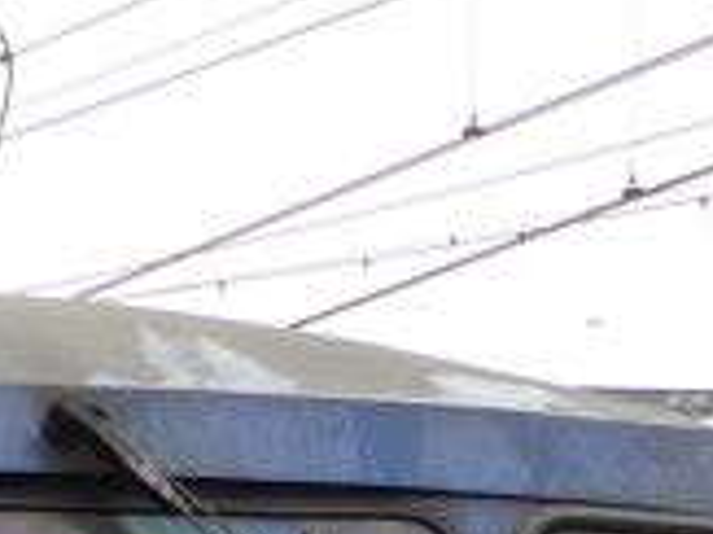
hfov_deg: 6.4
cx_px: -79
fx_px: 6360
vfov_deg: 4.7
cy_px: 1304
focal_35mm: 309
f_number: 2.8
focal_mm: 7.6
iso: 100
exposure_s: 1/160
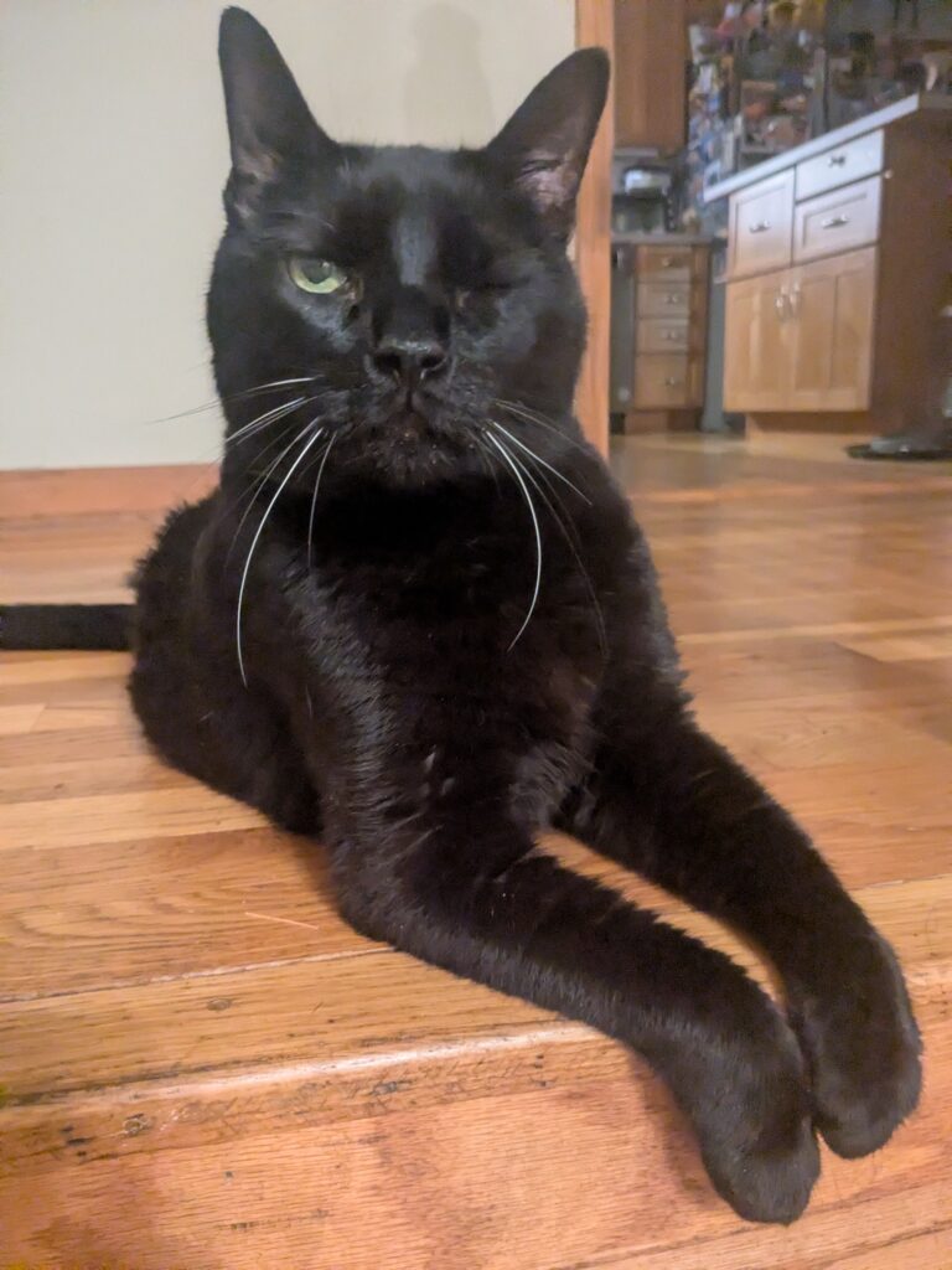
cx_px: 476
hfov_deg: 51.4
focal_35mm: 27
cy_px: 635
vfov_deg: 65.3
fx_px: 990
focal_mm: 4.38
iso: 2418
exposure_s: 1/60
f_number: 1.73
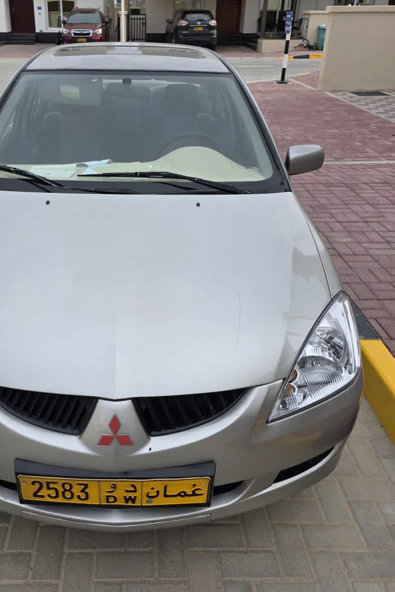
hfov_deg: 41.6
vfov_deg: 60.1
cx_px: 123
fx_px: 510
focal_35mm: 31
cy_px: 262
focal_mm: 6.3
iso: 80
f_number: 1.7
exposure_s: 1/3891
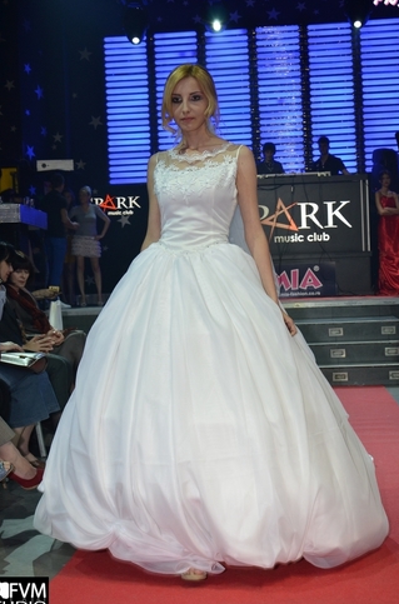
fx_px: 946
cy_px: 295
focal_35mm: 57
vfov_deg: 35.4
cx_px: 195
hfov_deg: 23.8
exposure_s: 1/60
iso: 800
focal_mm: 35
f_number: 7.1
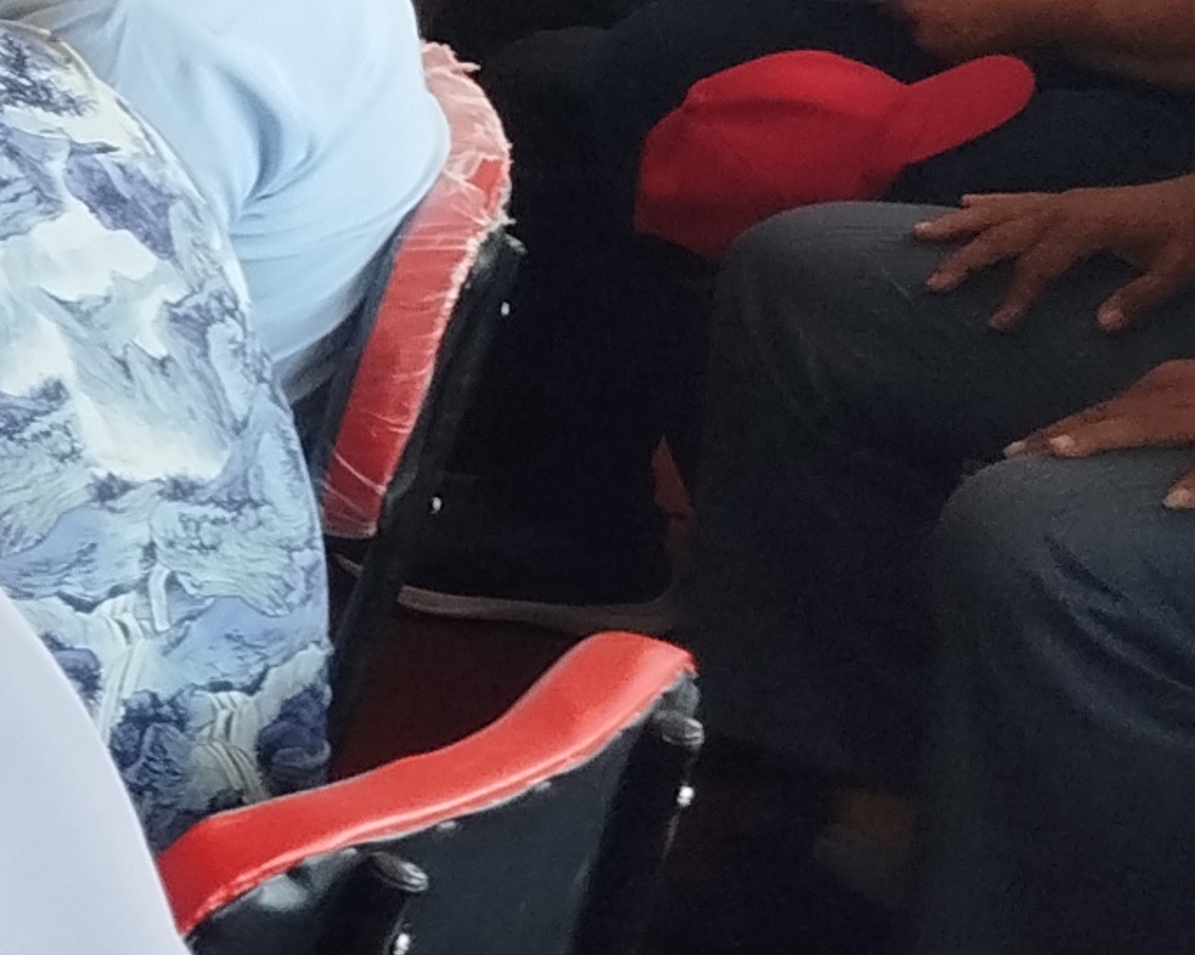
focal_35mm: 137
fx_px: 4845
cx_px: -2100
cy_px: -182
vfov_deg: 11.1
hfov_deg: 10.8
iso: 64
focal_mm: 5.31
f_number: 1.7
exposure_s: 1/50
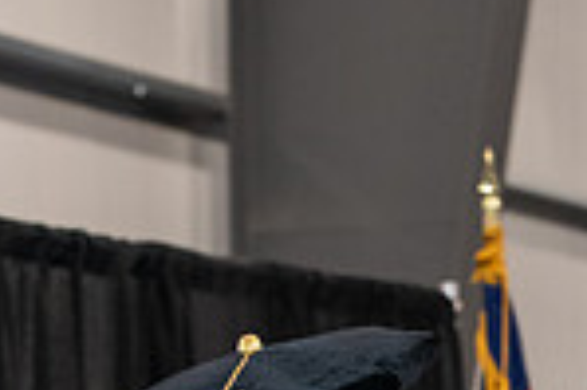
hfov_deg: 7.5
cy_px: 699
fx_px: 4446
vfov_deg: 5.0
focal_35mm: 273
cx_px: 788
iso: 2500
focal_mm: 70
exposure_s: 1/200
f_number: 5
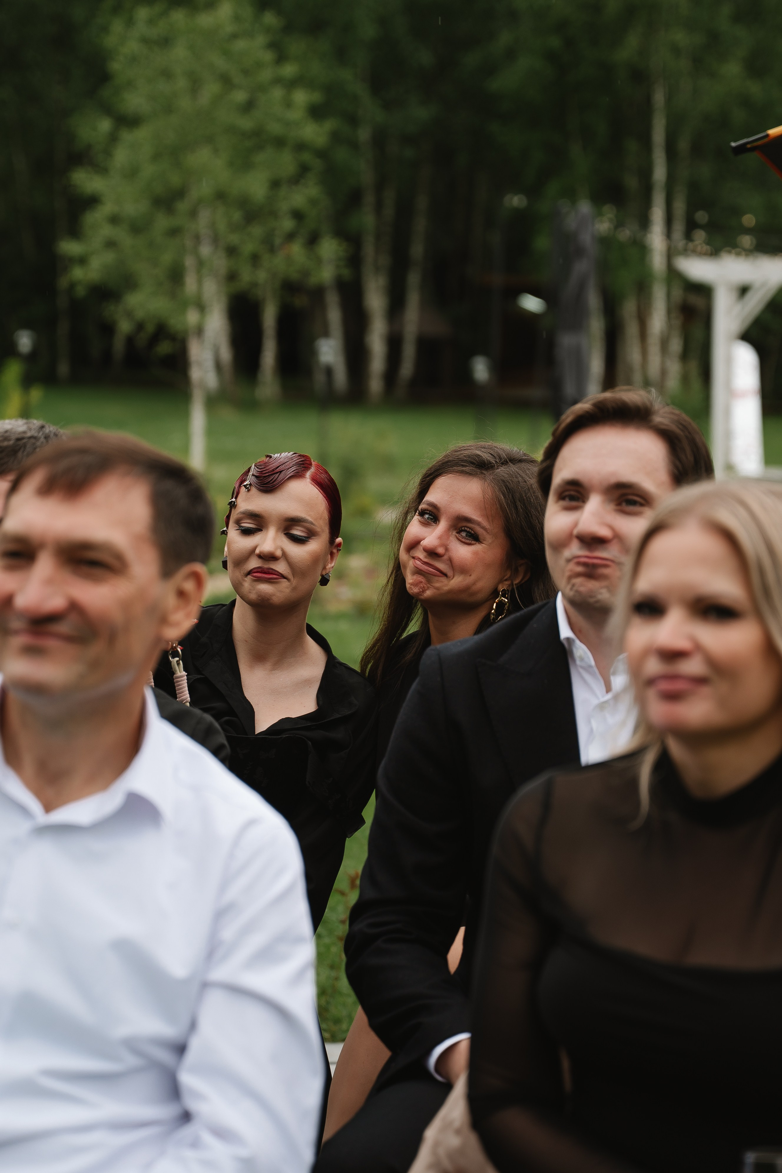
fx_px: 3421
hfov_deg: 13.0
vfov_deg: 19.5
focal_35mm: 105
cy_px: 586
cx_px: 391
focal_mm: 70
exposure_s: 1/400
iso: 80
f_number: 2.8
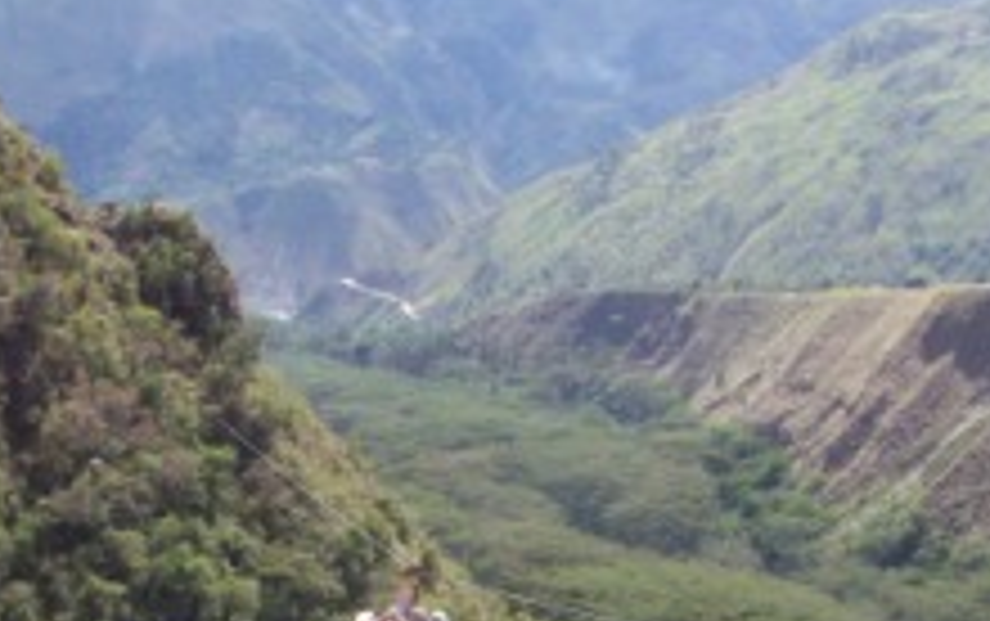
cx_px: 450
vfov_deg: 15.8
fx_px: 2215
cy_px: 567
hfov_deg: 25.2
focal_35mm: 82
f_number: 4
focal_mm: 6.3
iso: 160
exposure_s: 1/800
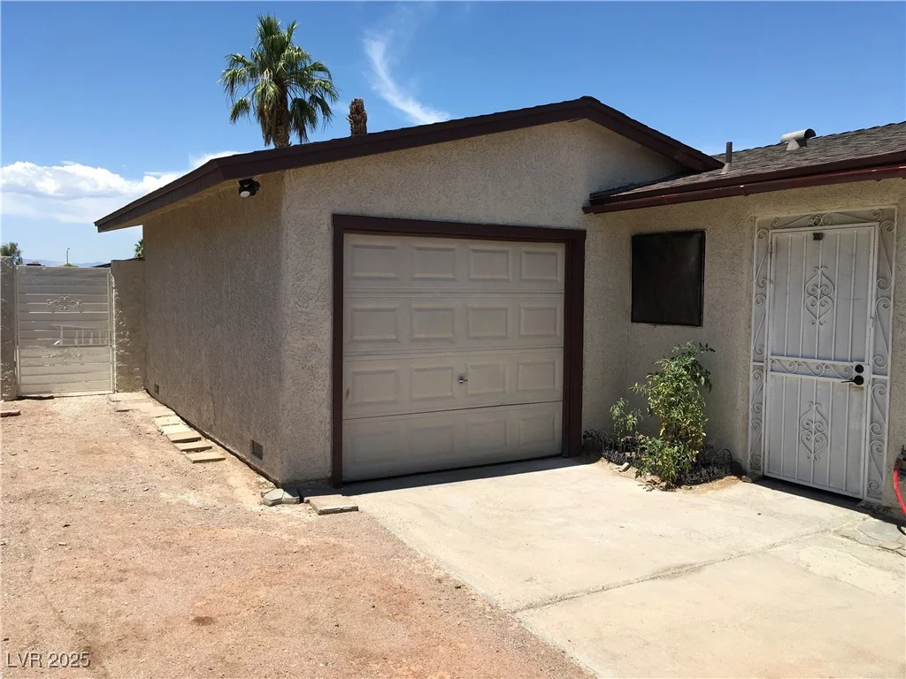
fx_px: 759
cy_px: 340
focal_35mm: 29
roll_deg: +0.0
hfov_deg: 61.7
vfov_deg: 48.2
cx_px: 453
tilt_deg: -3.4
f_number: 2.2
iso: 25
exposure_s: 1/1972
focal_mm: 4.15
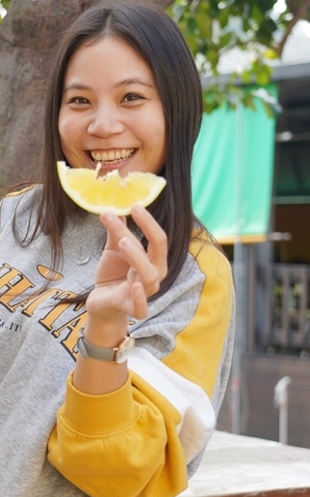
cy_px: 219
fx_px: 1150
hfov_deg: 15.1
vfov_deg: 24.4
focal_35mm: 85
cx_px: -3
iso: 100
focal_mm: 43
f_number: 4
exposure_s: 1/125
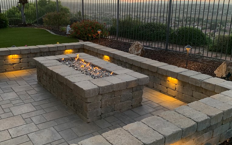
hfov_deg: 52.7
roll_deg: -1.6
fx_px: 234
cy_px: 72
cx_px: 112
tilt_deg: -17.3
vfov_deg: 34.4
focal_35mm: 37
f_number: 1.8
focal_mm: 4.25
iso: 320
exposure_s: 1/60
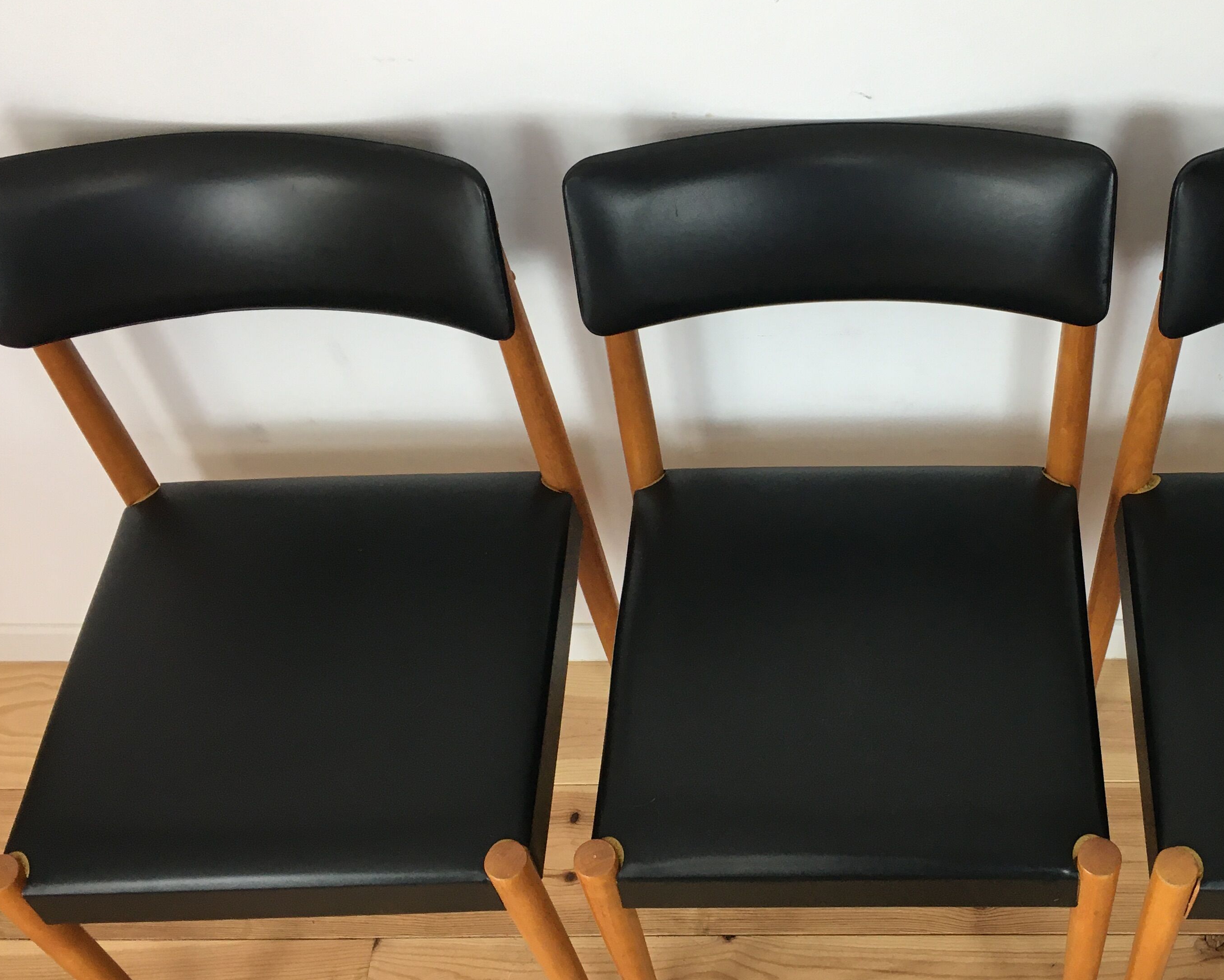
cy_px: 517
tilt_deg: -54.1
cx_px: 869
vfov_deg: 35.7
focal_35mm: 42
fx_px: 1522
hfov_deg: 42.9
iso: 40
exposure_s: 1/33
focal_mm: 4.15
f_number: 2.2
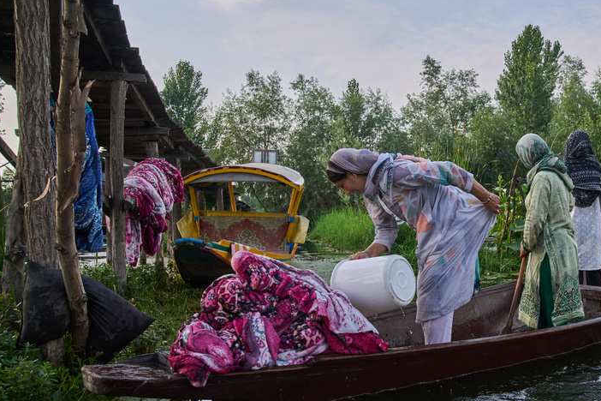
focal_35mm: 35
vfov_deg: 37.8
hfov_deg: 52.7
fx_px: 584
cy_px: 206
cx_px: 427
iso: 400
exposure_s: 1/400
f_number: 8
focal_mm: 24
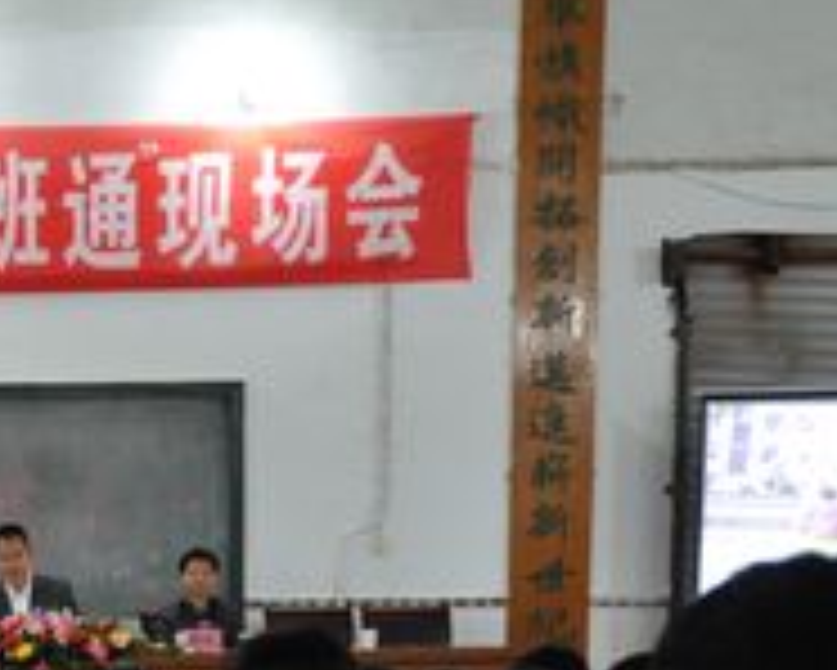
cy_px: 706
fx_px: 2057
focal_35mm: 83
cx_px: -112
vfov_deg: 18.0
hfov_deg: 21.6
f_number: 3.8
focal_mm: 22
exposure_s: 1/30
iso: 1000
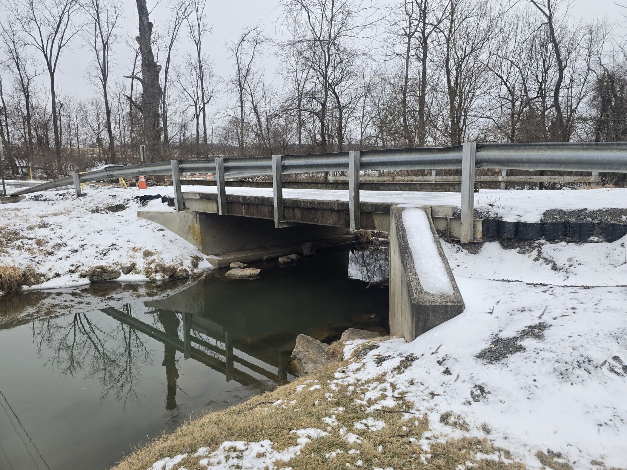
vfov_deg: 58.9
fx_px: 417
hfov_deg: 73.9
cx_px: 314
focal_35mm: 23
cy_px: 235
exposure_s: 1/180
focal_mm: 6.3
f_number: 1.7
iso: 12
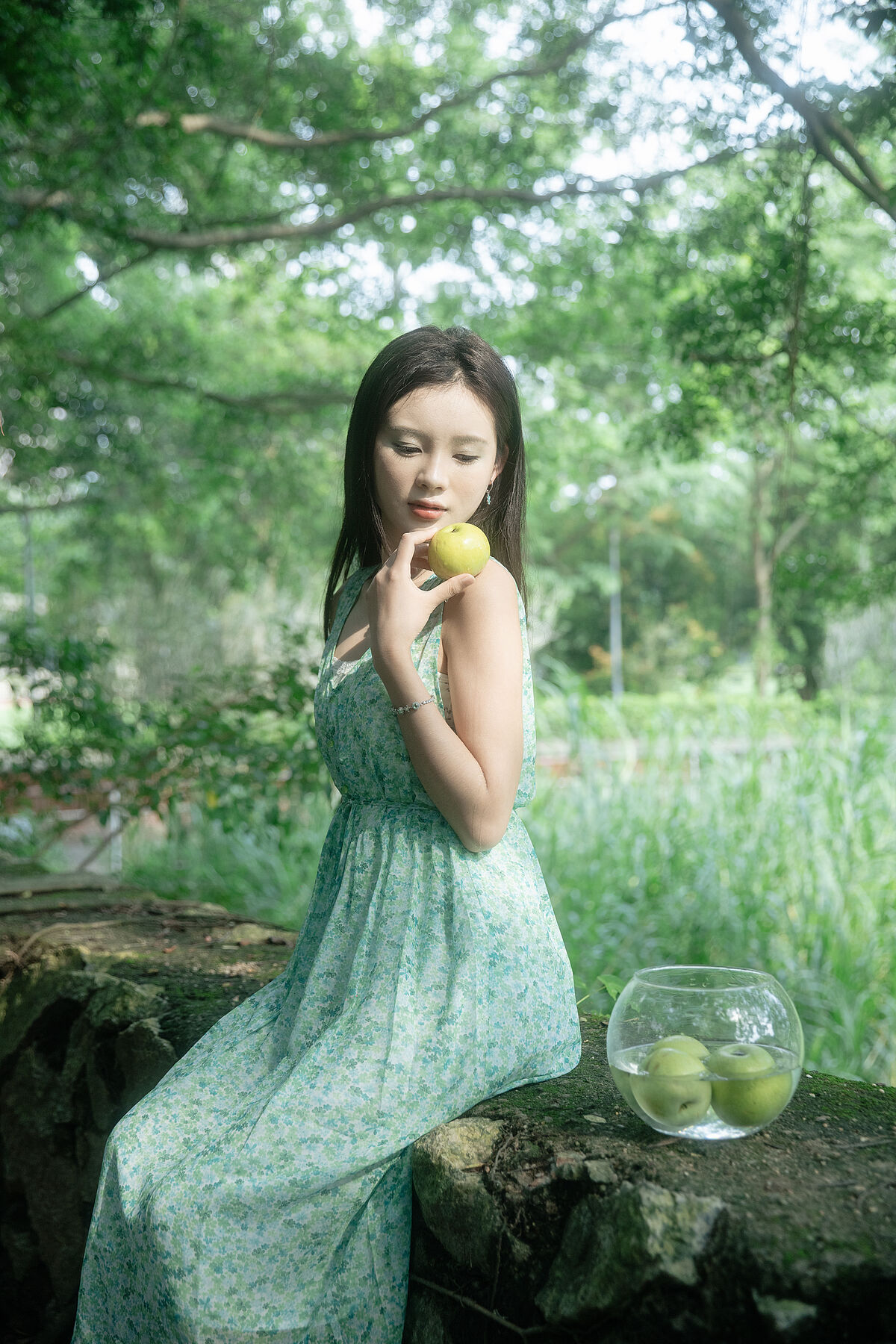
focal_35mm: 50
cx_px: 448
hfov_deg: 27.0
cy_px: 672
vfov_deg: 39.6
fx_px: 1867
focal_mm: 50
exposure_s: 1/200
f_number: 3.5
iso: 400
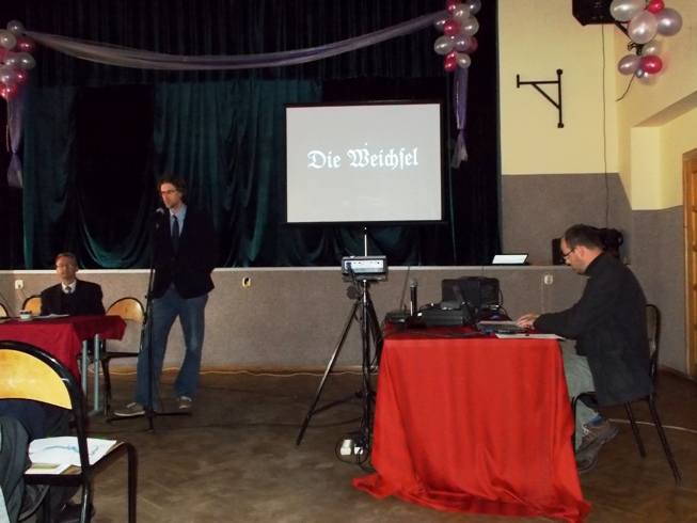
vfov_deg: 41.8
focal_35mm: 34
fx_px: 685
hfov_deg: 53.9
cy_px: 262
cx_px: 348
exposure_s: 1/25
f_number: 3.6
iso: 800
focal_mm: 6
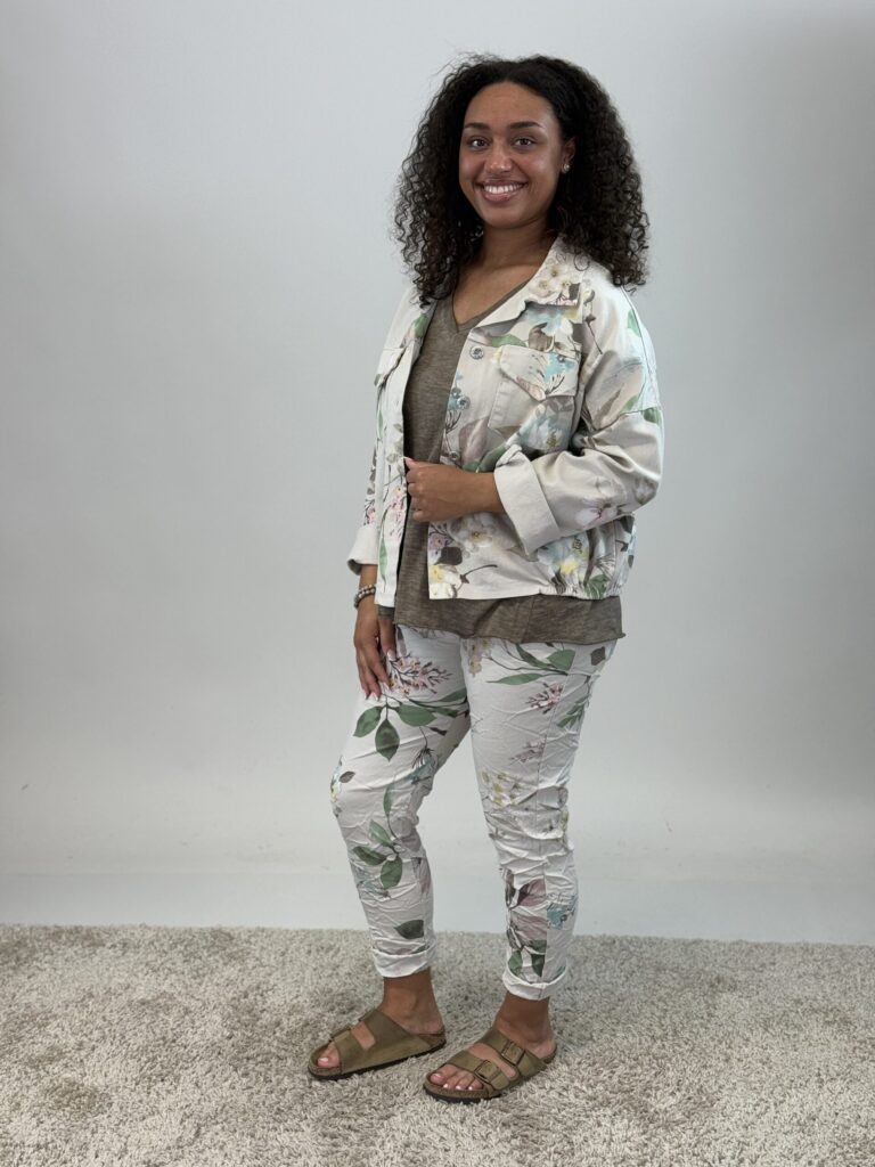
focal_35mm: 48
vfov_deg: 39.7
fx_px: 1618
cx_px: 438
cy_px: 584
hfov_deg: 30.3
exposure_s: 1/131
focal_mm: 6.76
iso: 64
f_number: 1.78
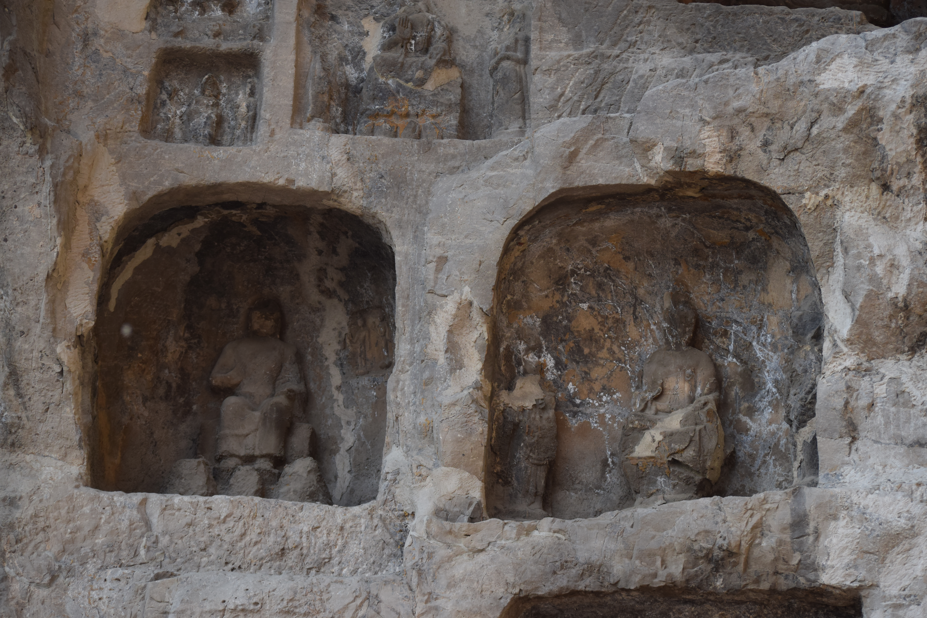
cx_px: 464
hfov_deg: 21.9
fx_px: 2395
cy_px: 309
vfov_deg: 14.7
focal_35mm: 93
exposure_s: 1/1000
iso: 400
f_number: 4
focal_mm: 62
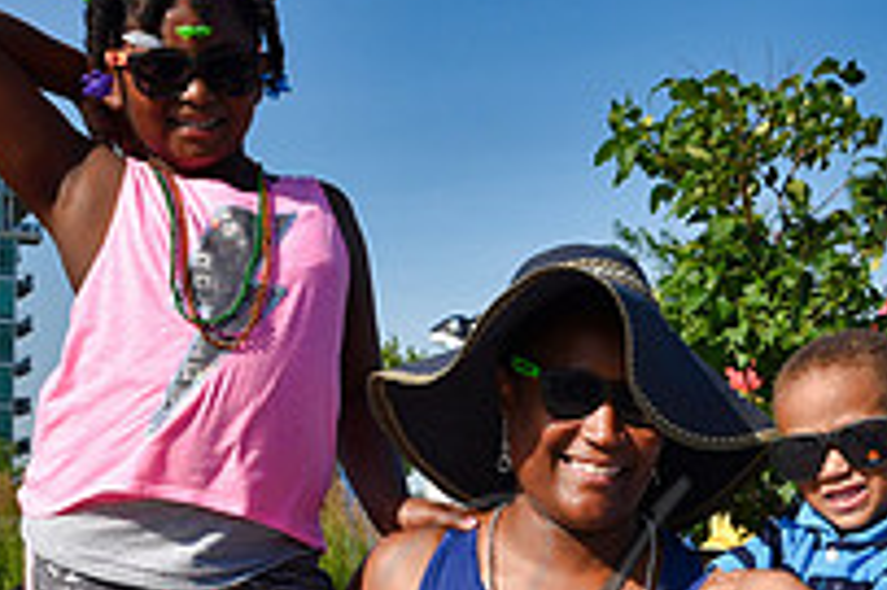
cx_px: 590
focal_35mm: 83
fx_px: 2043
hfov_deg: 24.4
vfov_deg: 15.9
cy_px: 671
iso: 200
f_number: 10
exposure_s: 1/400
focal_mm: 29
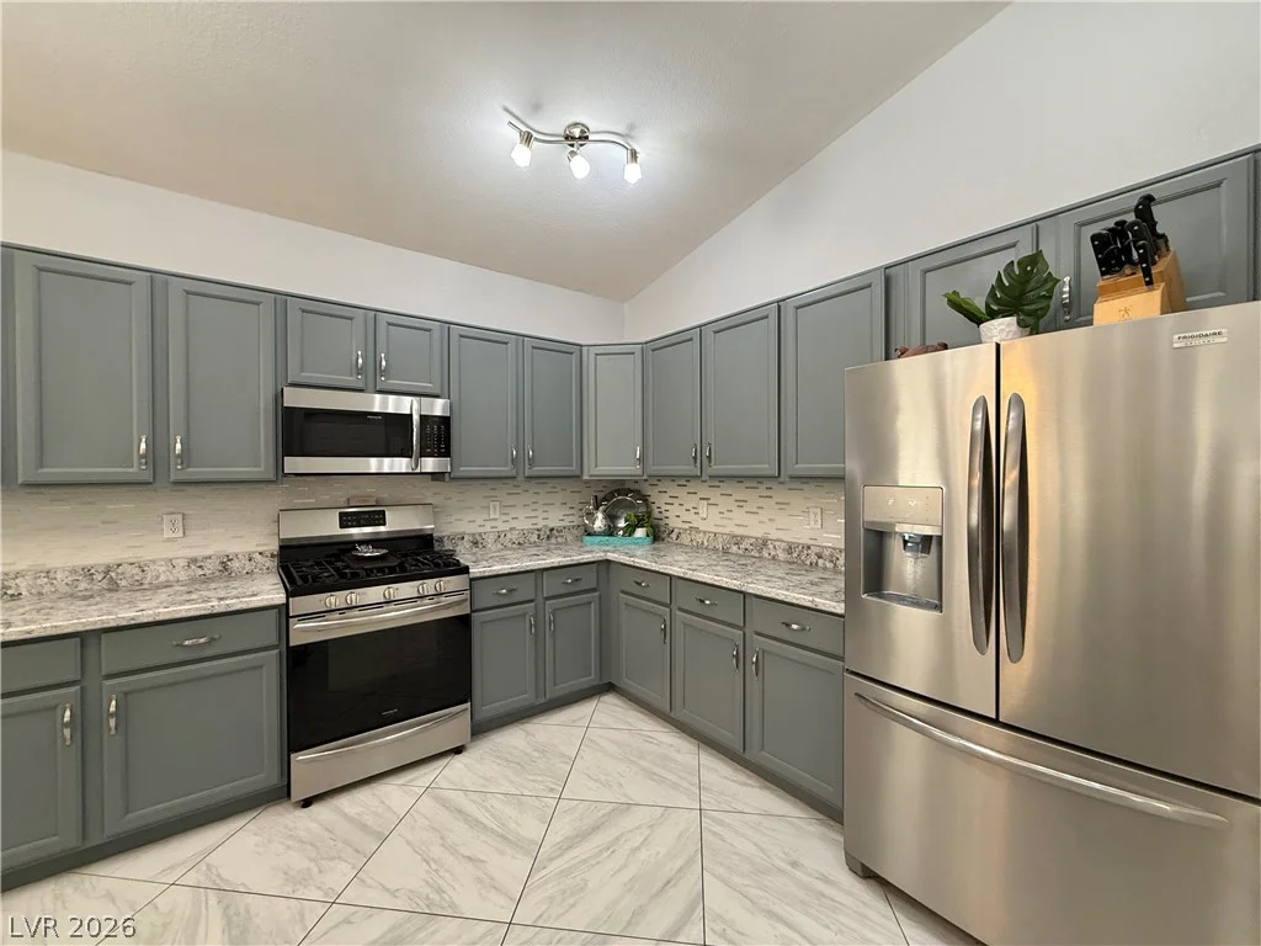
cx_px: 630
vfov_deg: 85.7
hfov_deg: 102.1
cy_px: 473
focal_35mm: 14
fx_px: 510
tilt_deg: -0.5
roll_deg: +0.2
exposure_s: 1/60
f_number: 2.2
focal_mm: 2.22
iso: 200
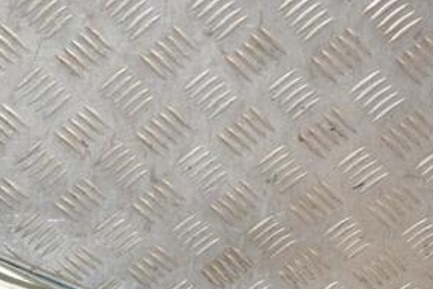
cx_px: 36
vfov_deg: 13.5
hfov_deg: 20.0
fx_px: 1203
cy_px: 269
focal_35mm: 100
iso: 800
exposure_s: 1/200
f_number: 5.6
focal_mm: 32
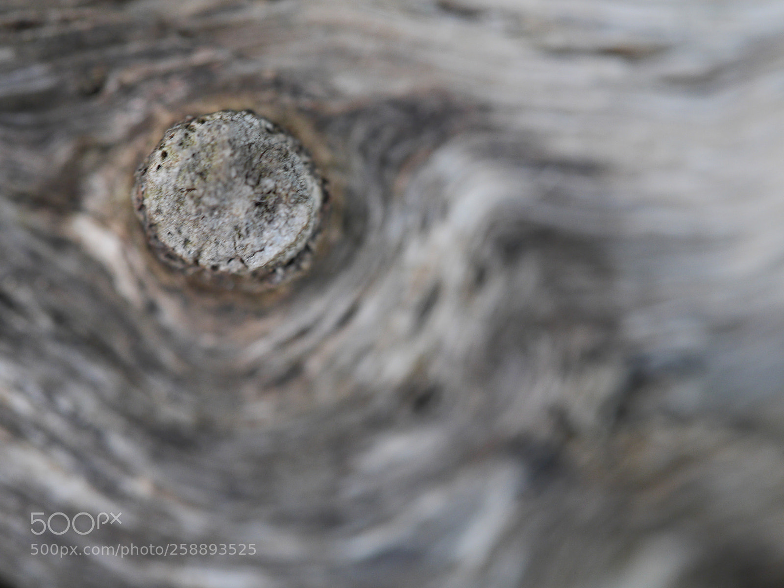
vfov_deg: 12.3
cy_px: 294
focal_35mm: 120
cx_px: 392
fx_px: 2718
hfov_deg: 16.4
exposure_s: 1/125
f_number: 2.8
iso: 640
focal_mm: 60
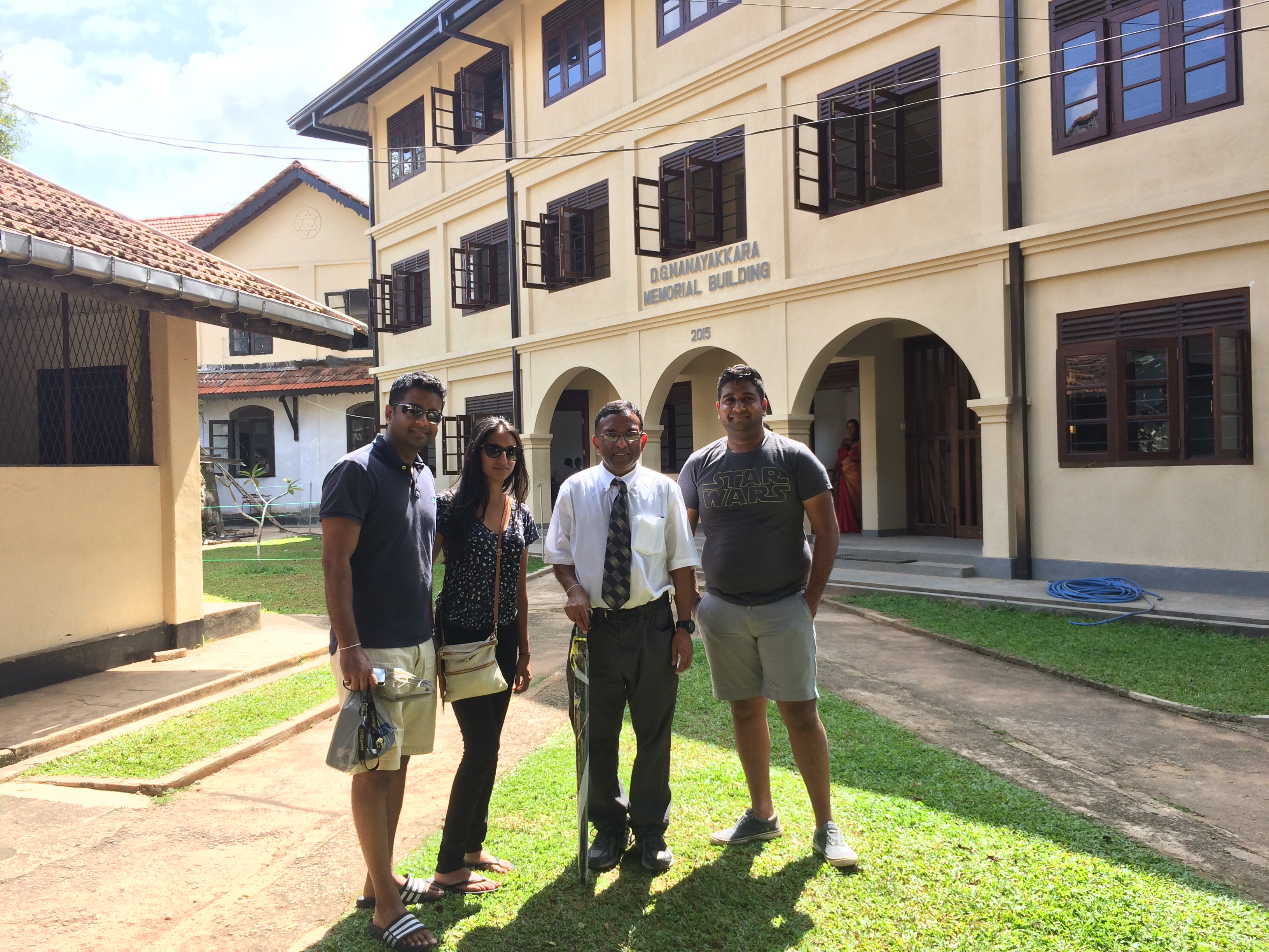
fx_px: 1063
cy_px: 476
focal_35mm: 29
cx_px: 634
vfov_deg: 48.2
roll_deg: +0.1
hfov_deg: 61.7
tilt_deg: +0.0
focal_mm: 4.15
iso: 32
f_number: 2.2
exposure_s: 1/456
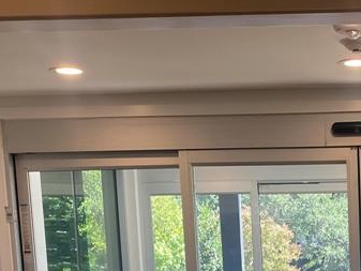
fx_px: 824
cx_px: 370
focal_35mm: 79
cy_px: 362
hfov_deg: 23.6
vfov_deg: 17.4
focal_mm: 4.25
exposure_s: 1/120
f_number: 1.8
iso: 100
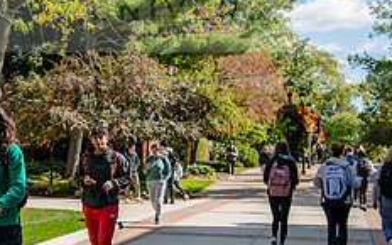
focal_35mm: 102
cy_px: 116
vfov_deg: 12.8
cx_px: -57
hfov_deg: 19.4
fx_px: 1090
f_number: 4.5
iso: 125
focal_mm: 40
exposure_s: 1/500
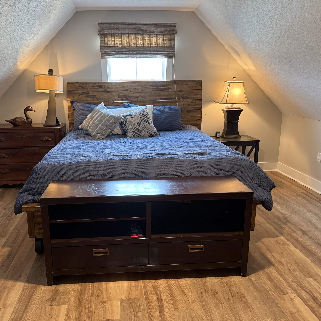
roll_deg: +0.9
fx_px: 304
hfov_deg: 55.3
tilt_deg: -13.7
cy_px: 162
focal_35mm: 29
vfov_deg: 55.6
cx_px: 134
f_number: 1.78
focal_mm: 6.76
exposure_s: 1/60
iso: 250
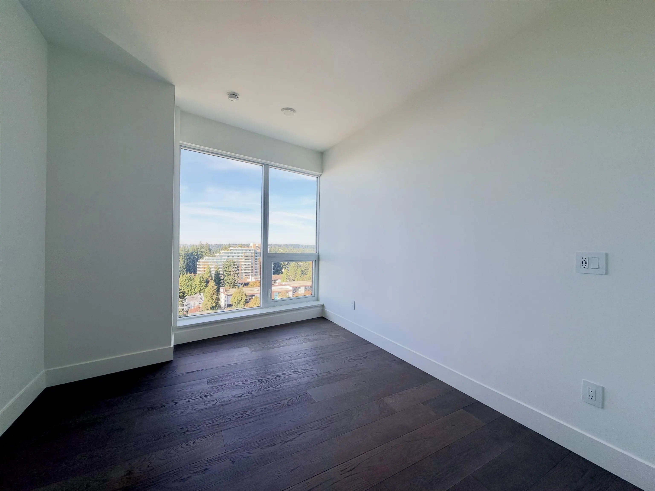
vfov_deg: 85.7
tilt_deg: +0.4
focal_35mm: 14
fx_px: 265
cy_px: 246
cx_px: 328
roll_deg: -1.5
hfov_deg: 102.1
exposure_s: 1/161
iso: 50
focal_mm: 2.22
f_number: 2.2
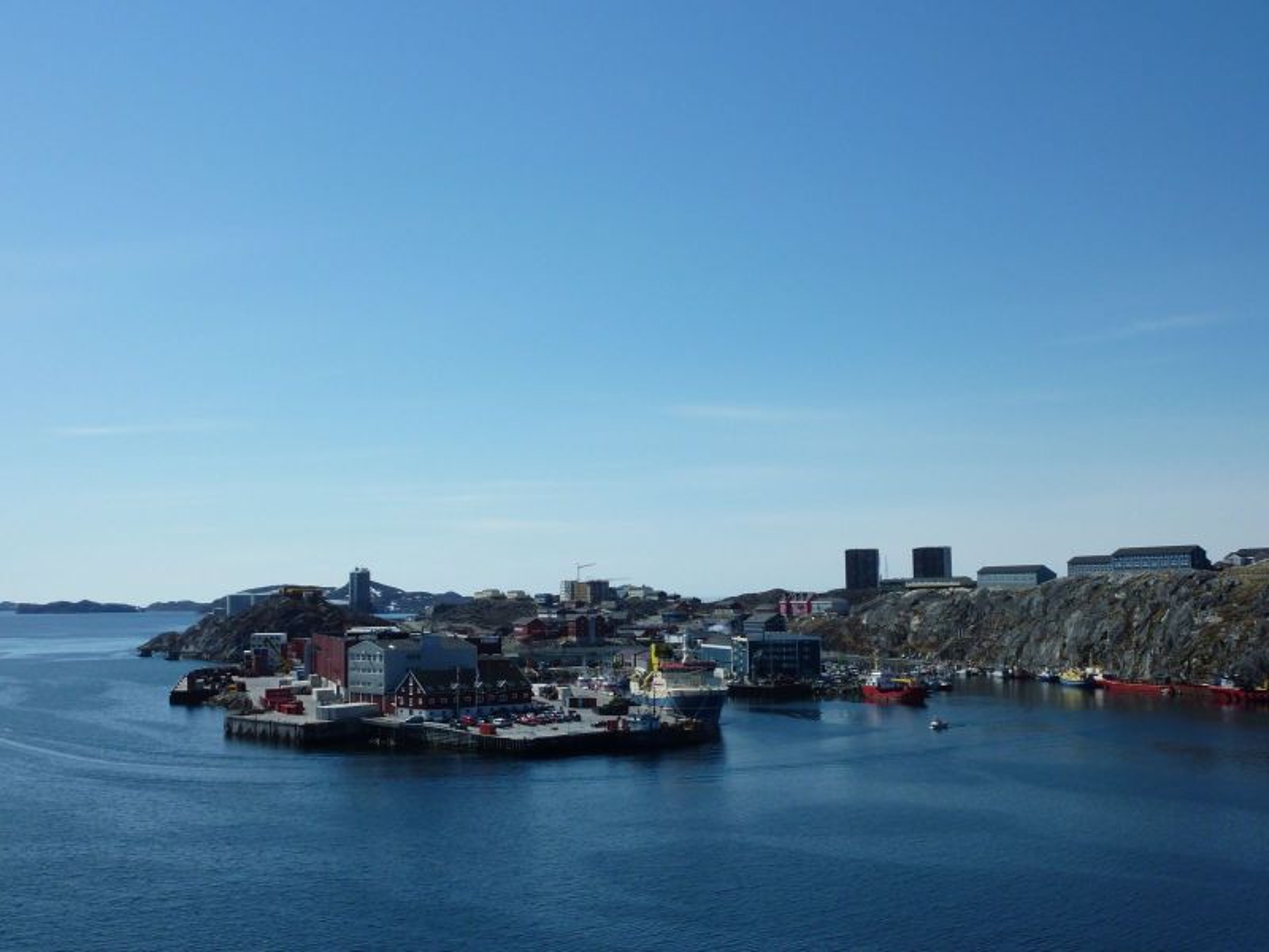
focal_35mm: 40
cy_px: 476
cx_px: 634
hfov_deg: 46.8
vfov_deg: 36.0
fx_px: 1466
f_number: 5.6
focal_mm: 6.5
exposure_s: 1/640
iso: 80
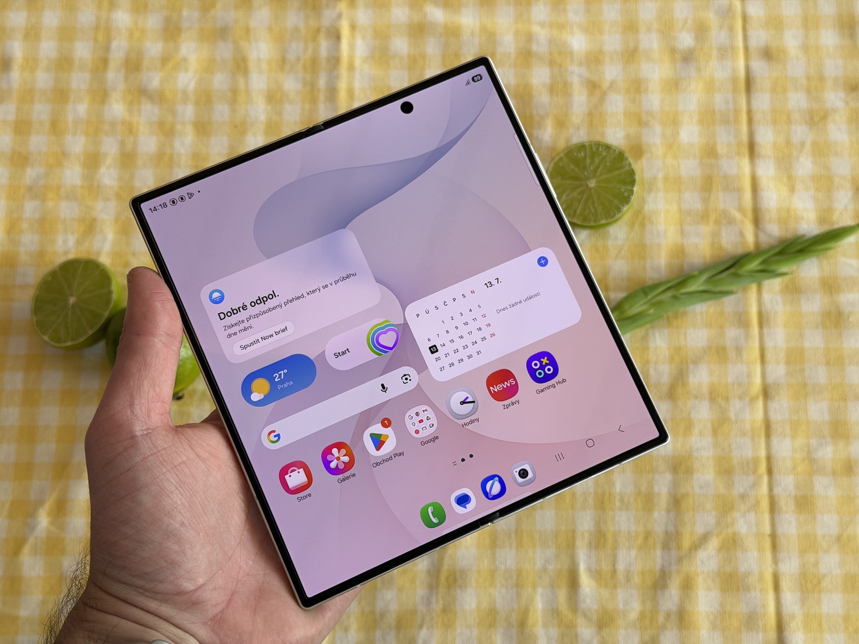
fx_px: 1191
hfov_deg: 39.7
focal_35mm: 48
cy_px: 322
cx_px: 430
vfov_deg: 30.3
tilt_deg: -74.5
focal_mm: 6.76
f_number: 1.78
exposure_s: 1/117
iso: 100
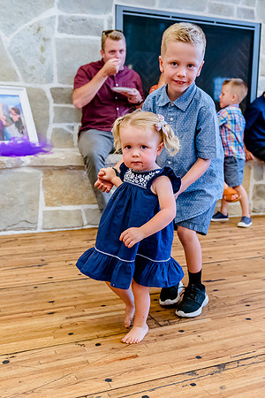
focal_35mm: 41
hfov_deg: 32.8
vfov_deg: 47.7
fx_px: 450
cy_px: 199
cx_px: 131
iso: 2500
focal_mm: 27
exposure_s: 1/640
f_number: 2.8
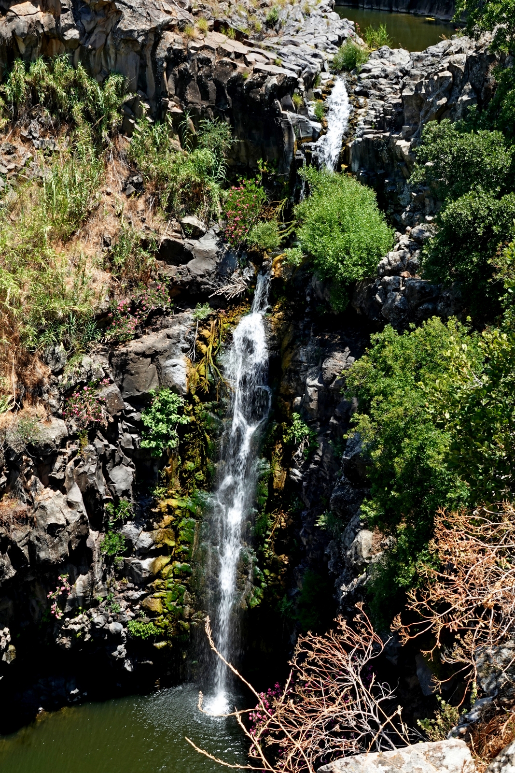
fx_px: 987
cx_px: 258
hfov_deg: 29.2
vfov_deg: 42.7
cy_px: 386
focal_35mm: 46
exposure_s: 1/50
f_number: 13
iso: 160
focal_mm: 16.92
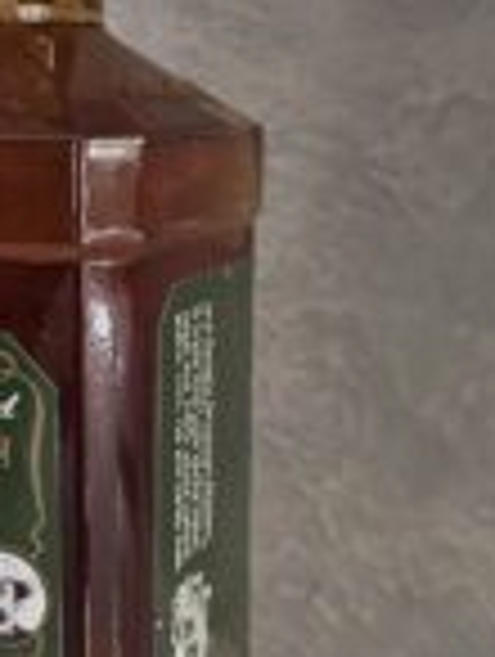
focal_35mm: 63
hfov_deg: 22.7
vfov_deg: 30.6
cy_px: 279
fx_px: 1198
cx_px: 45
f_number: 1.7
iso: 1250
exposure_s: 1/20
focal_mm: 6.3
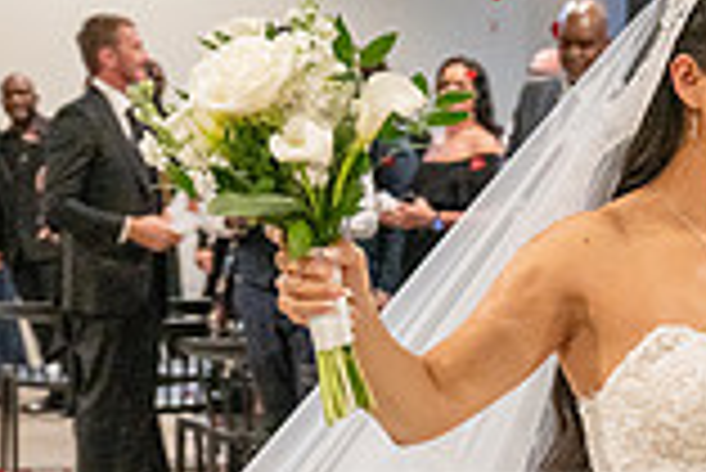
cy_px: 578
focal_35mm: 111
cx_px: 742
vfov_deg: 12.1
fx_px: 2179
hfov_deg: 17.9
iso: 1250
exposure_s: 1/200
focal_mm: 30
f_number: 3.5
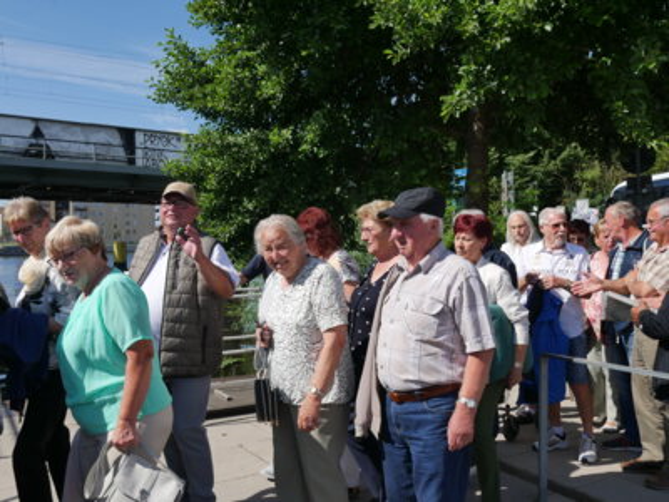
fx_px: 657
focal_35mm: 34
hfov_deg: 54.0
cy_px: 251
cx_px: 334
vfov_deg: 41.8
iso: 200
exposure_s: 1/500
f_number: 9
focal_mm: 17
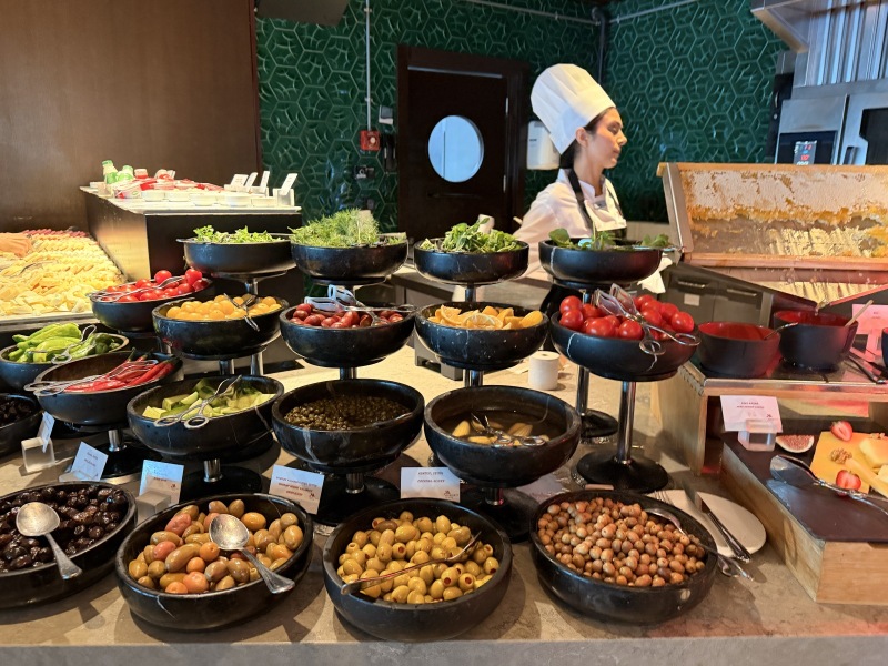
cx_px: 444
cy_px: 333
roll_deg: -1.7
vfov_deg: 56.8
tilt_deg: -10.9
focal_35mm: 24
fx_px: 616
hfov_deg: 71.6
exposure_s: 1/50
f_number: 1.78
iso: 500
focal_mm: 6.76
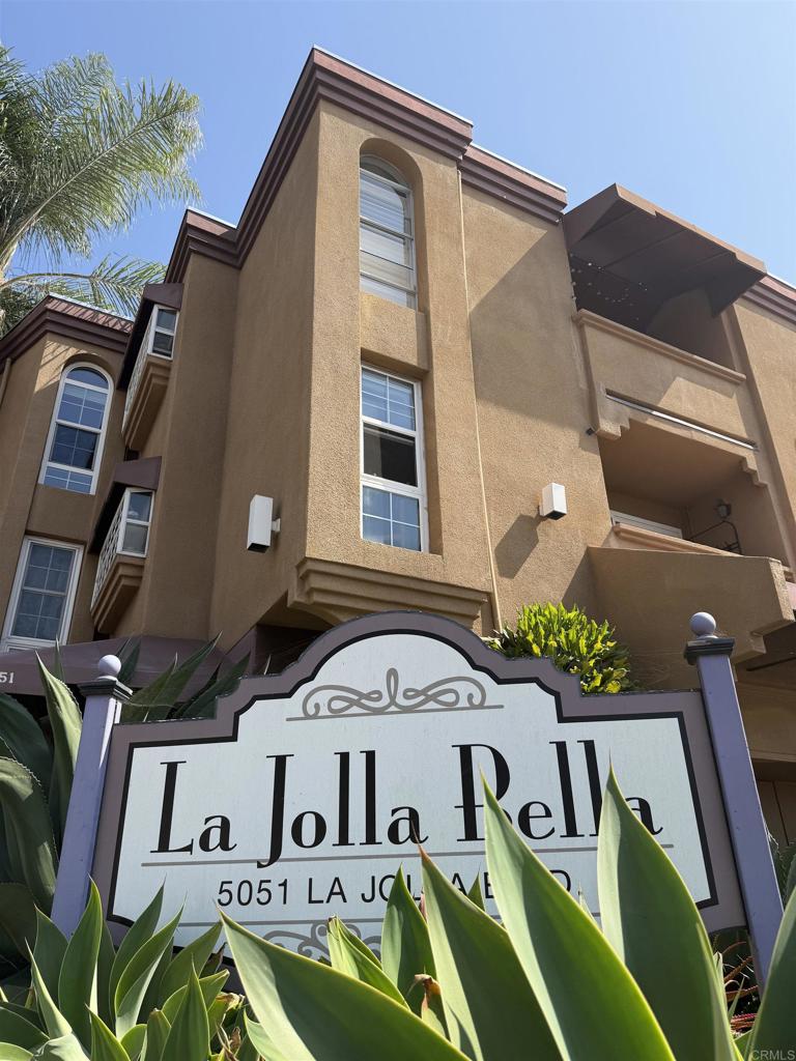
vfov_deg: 71.6
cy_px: 530
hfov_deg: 56.8
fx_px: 736
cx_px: 398
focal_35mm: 24
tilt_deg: +26.2
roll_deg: +1.7
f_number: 1.78
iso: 80
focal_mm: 6.76
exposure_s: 1/2801
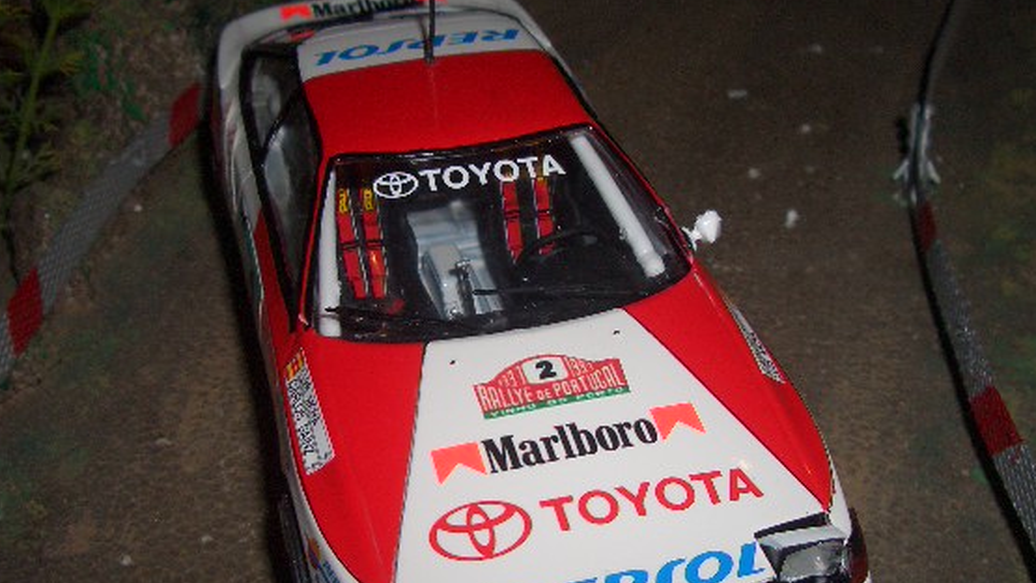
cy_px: 359
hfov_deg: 46.4
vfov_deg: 27.0
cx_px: 508
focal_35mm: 44
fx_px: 1209
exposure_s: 1/60
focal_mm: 5.8
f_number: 2.6
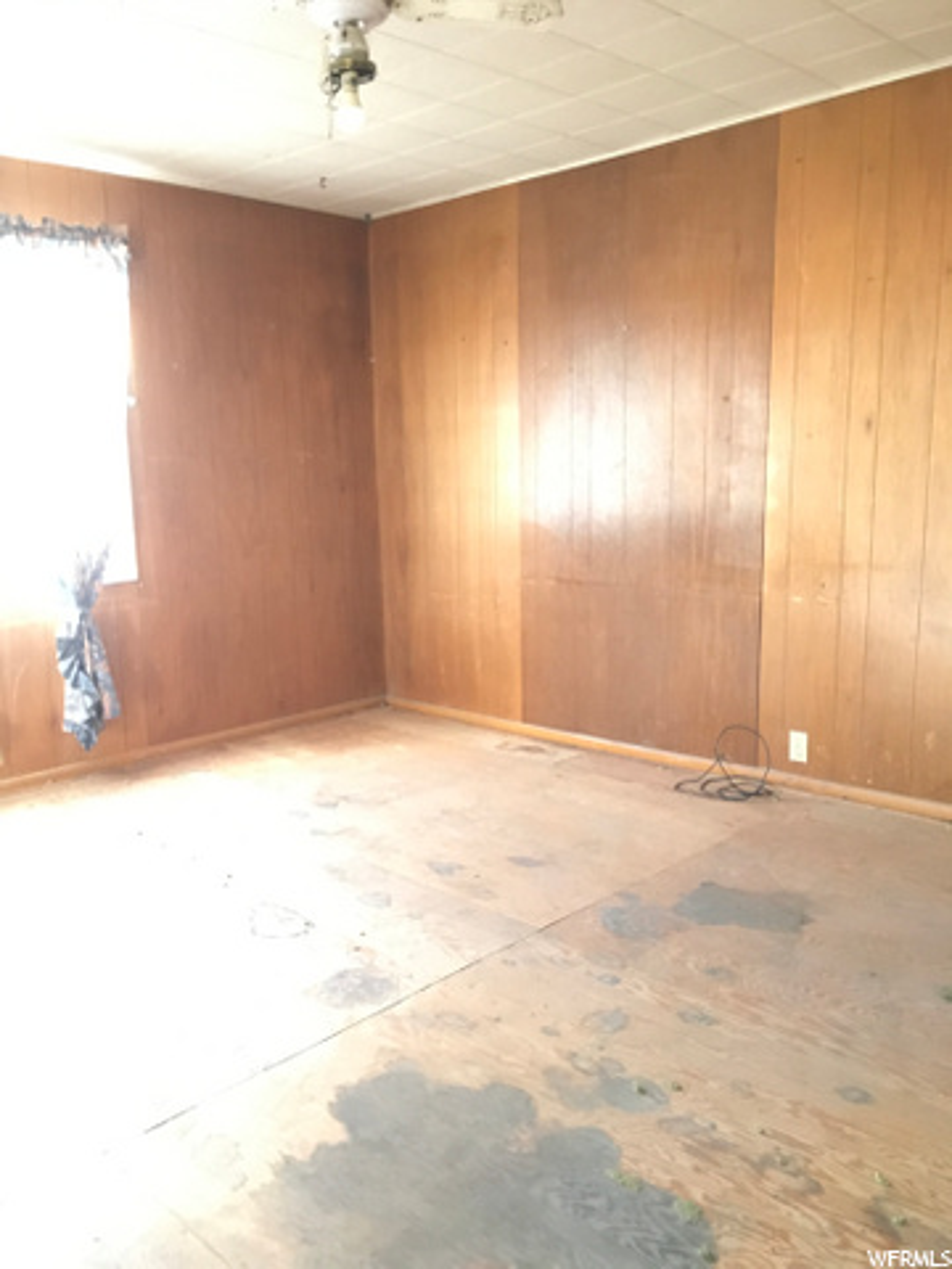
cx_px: 476
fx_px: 1063
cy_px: 634
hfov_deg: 48.2
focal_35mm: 29
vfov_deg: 61.7
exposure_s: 1/15
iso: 200
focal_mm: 4.15
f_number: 2.2
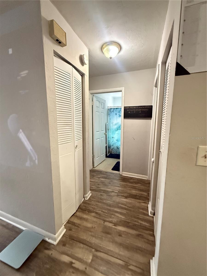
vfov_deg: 102.1
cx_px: 104
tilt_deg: -7.2
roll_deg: -1.5
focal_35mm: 14
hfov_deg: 85.7
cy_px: 138
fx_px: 112
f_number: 2.2
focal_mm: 2.22
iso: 1000
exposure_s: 1/60
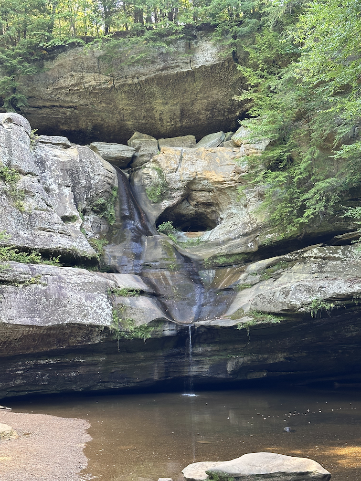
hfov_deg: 30.3
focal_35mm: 48
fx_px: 667
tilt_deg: +8.8
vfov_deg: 39.7
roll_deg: +1.5
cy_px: 240
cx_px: 180
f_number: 1.78
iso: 160
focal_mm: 6.86
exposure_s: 1/60
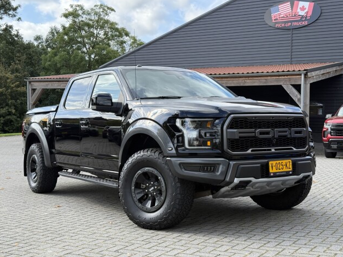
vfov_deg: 29.7
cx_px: 173
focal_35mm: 49
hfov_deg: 38.9
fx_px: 485
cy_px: 126
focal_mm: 6.76
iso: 64
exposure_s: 1/1185
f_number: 1.78
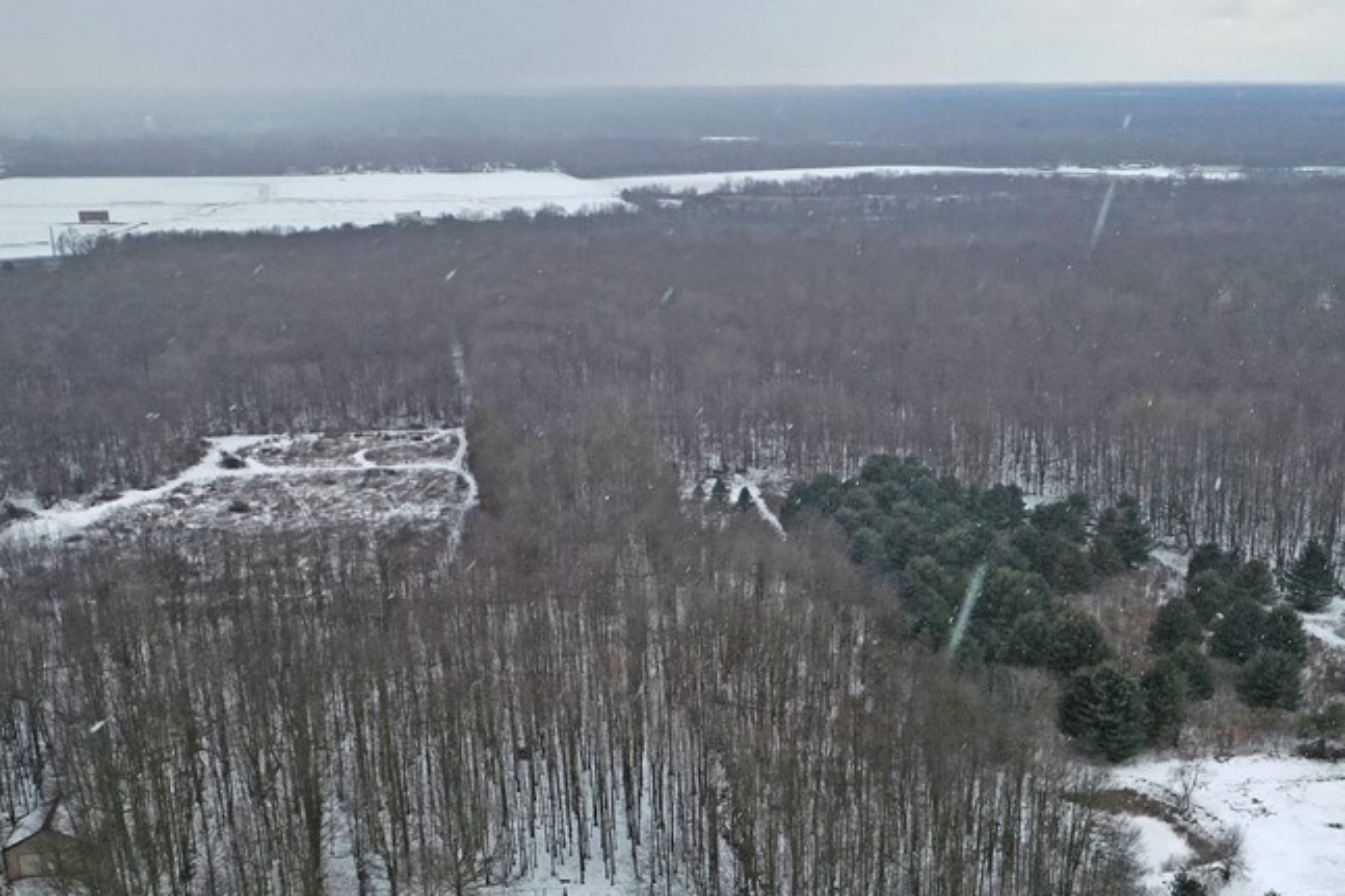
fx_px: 1755
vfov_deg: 27.9
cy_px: 738
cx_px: 794
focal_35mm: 47
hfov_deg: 41.8
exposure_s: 1/500
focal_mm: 10.26
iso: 400
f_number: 5.6
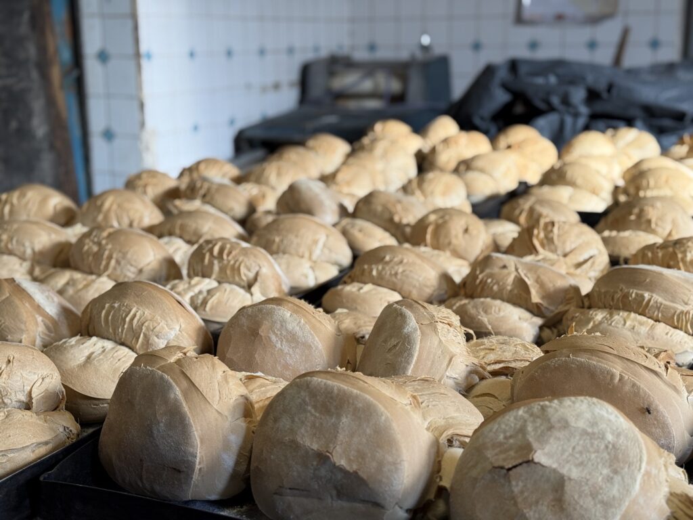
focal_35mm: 48
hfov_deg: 39.7
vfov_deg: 30.3
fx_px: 961
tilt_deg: -12.8
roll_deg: +0.4
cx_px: 346
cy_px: 260
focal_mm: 6.76
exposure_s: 1/66
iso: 100
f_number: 1.78
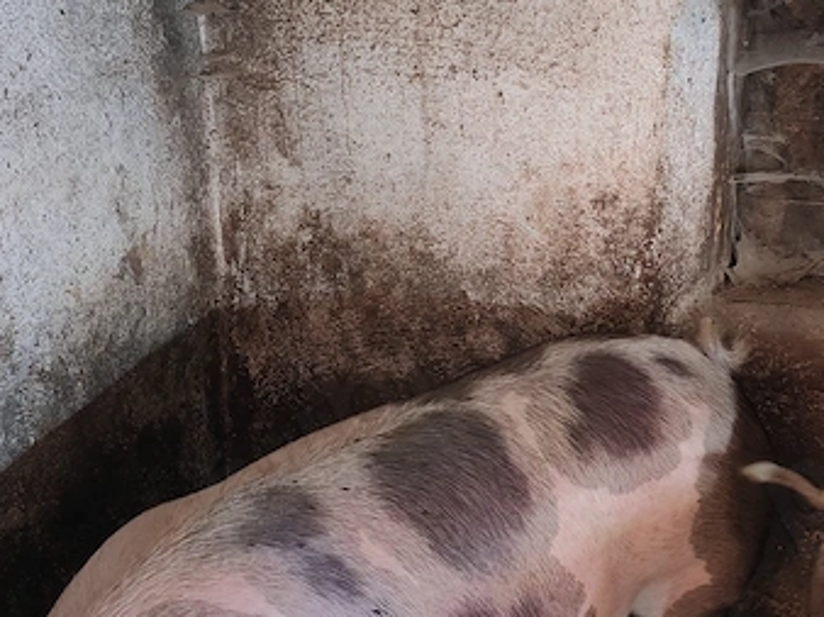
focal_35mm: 80
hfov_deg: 23.8
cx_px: 736
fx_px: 1903
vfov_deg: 18.4
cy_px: 383
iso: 1000
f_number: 1.95
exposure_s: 1/20
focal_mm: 5.52
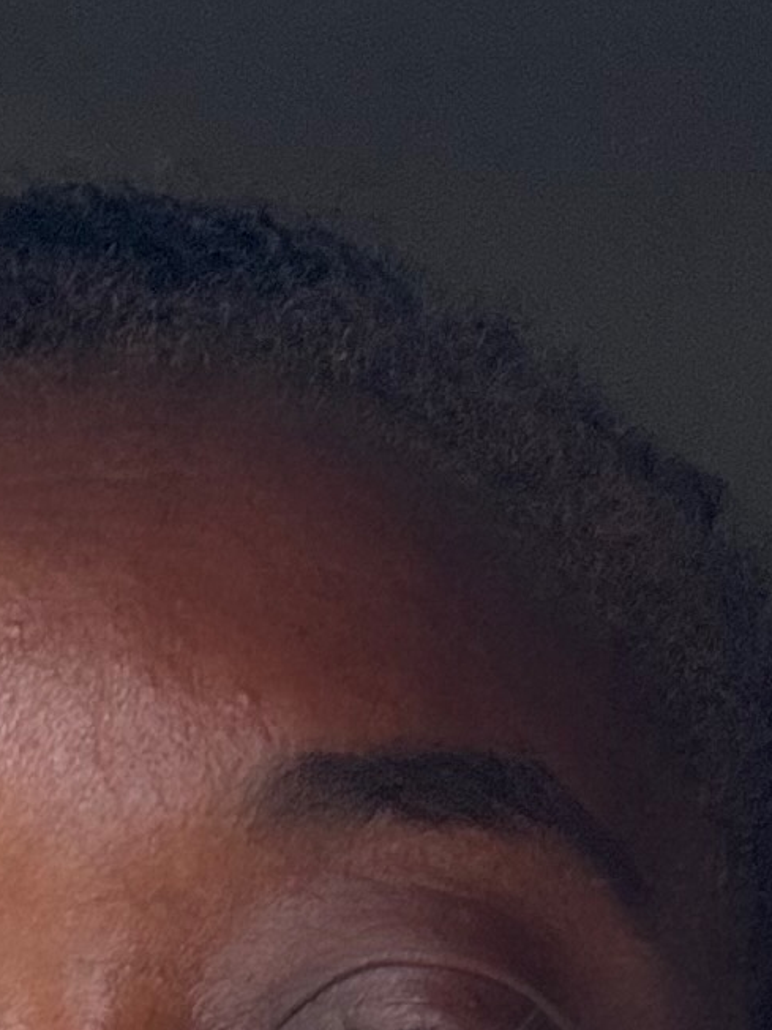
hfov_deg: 10.3
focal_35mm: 142
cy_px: 1295
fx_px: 4222
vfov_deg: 13.5
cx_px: -63
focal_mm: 2.69
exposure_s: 1/68
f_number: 1.9
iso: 80
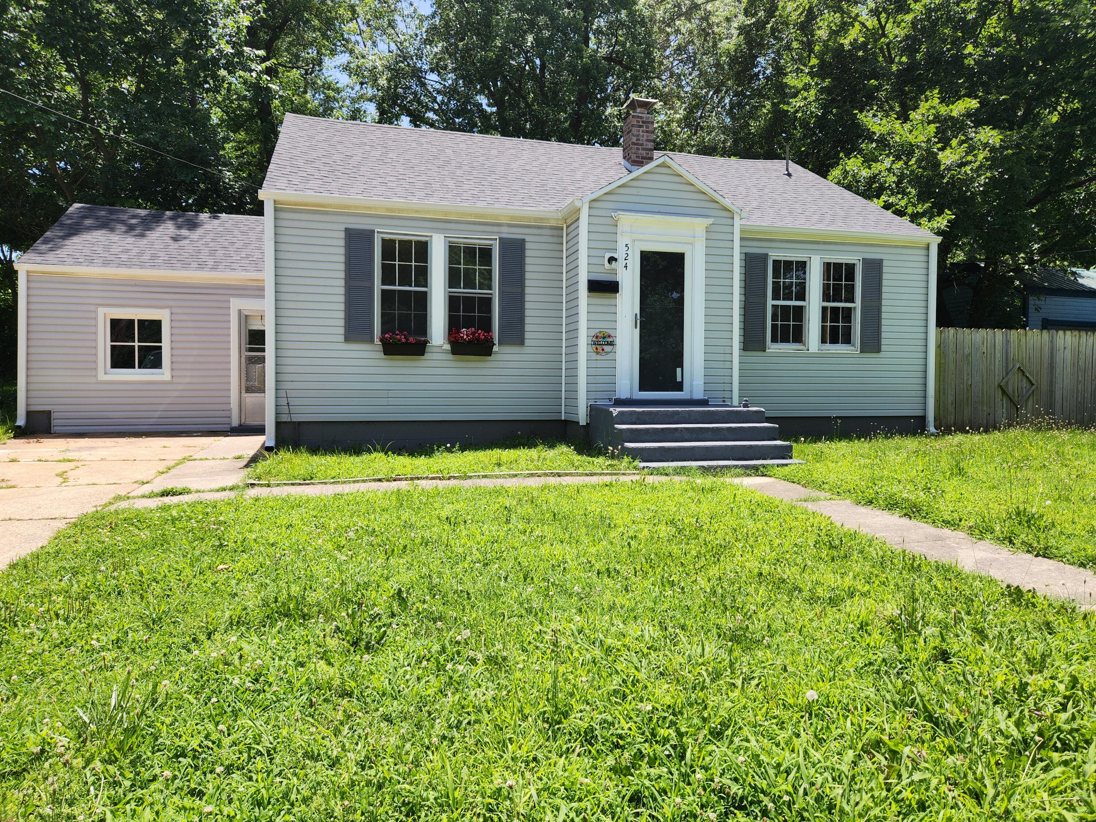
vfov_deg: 58.9
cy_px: 411
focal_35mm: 23
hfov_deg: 73.9
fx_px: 728
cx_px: 548
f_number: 1.8
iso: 20
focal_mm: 5.4
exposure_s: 1/836
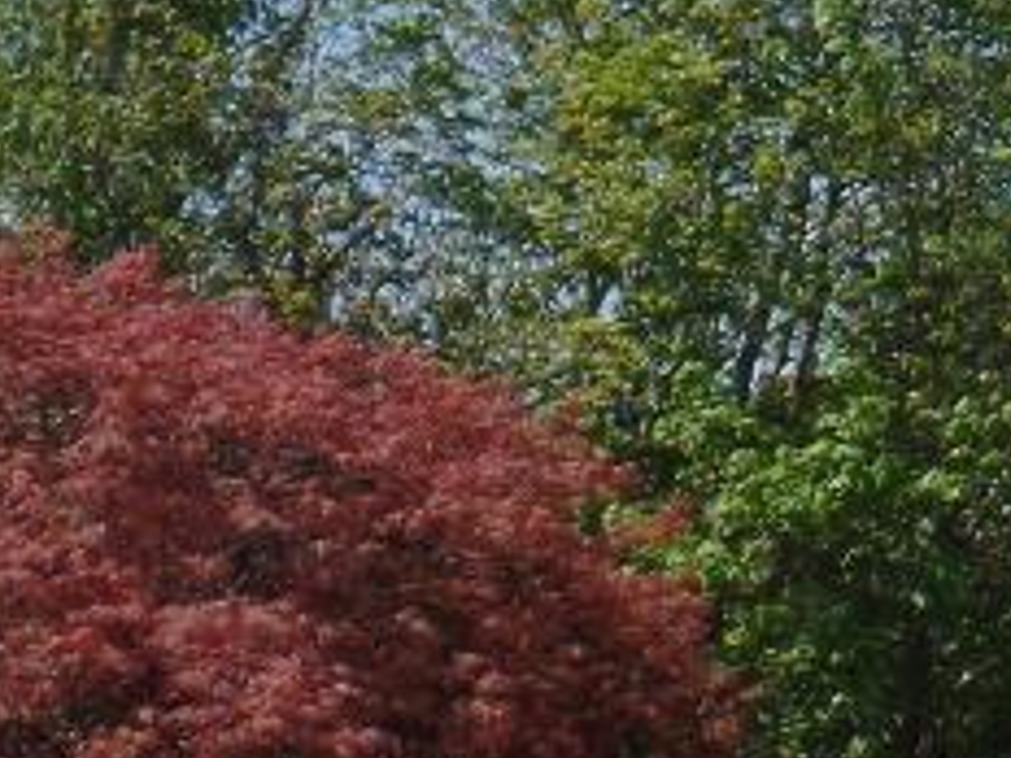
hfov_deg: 7.2
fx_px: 7623
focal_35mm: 261
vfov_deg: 5.7
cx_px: 2392
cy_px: 492
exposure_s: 1/750
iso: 80
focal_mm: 7.5
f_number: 3.6
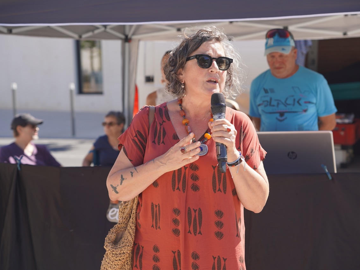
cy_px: 135
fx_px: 764
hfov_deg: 26.5
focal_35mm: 73
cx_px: 191
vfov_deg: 20.1
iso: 100
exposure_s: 1/320
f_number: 4.5
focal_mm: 67.4
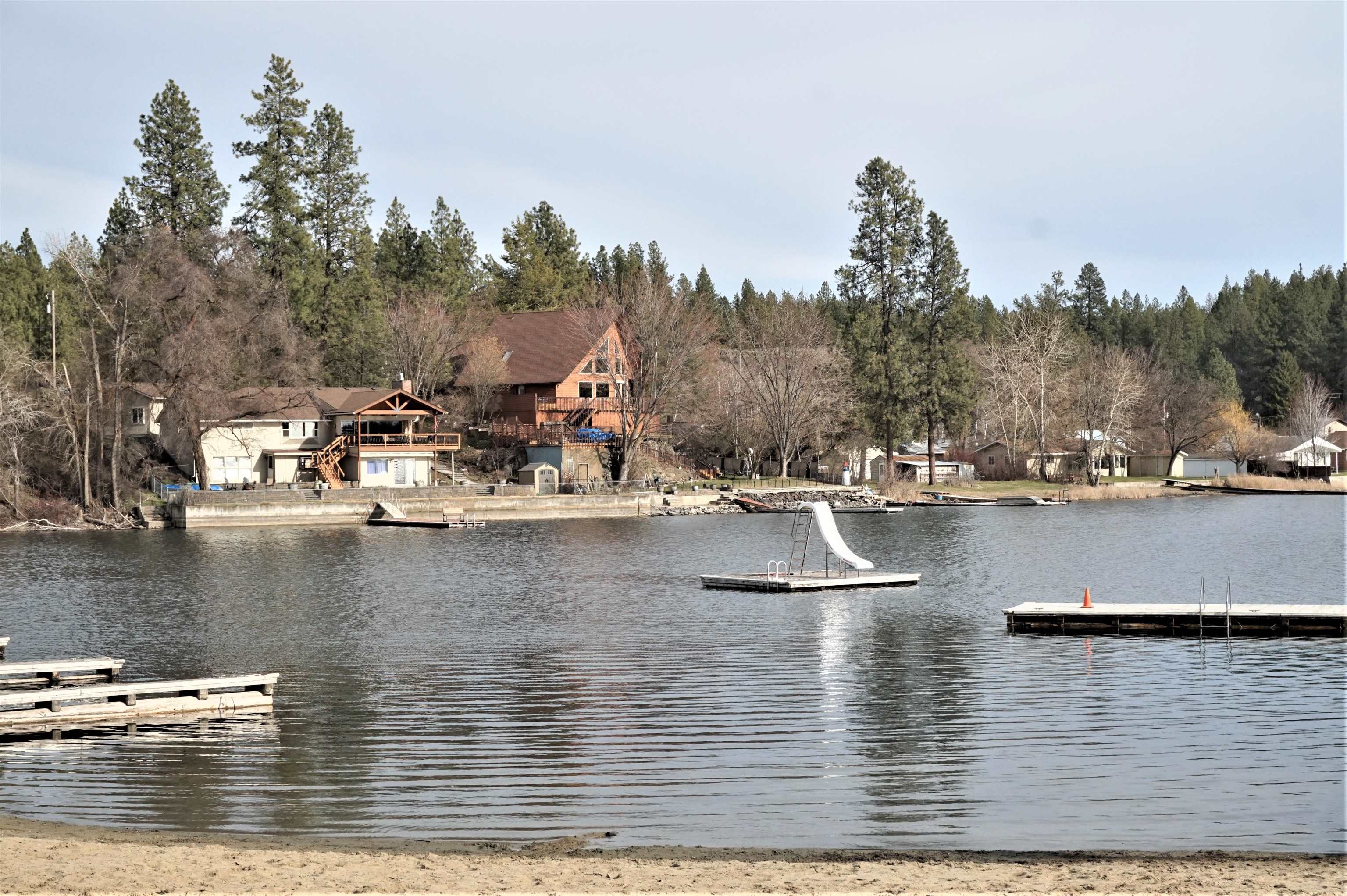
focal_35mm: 58
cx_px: 674
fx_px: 2187
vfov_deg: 23.2
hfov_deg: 34.2
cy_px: 448
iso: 640
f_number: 10
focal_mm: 39
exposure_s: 1/1250
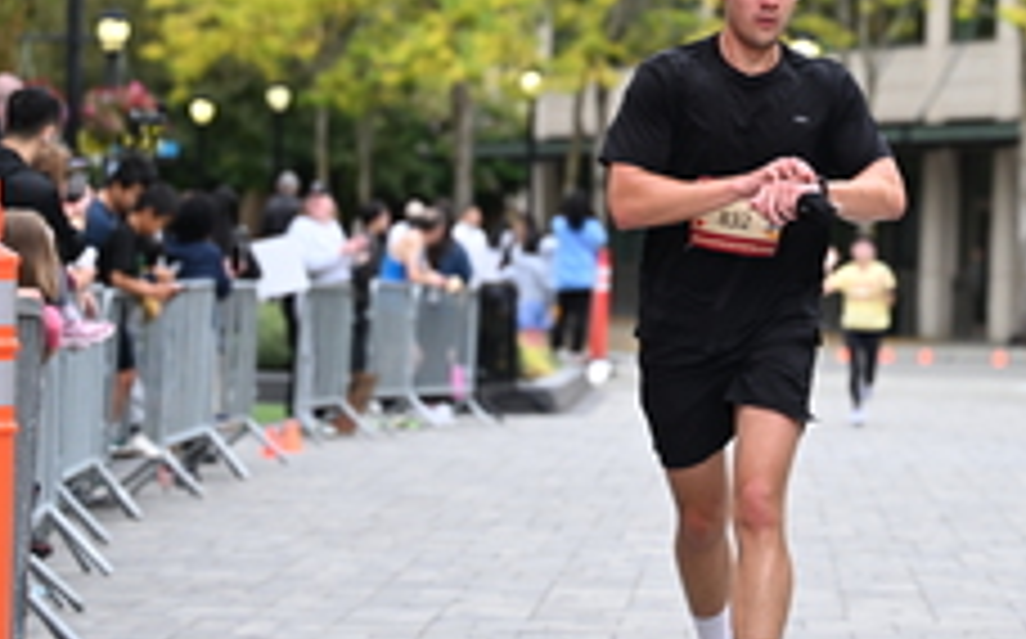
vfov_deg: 6.8
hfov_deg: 10.9
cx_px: 873
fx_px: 5363
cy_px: 133
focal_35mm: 192
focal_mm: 78
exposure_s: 1/2000
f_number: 2.8
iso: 640
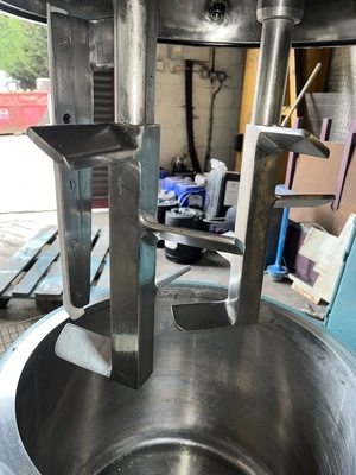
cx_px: 178
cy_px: 238
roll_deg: -2.2
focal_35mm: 26
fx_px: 357
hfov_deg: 53.1
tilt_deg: -20.3
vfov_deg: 67.3
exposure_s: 1/64
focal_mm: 5.1
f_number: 1.6
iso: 32
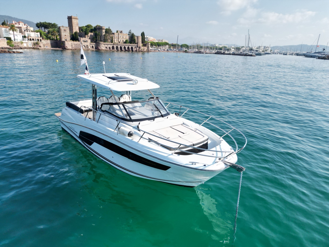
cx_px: 164
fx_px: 228
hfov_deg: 71.6
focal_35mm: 24
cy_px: 124
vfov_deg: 56.8
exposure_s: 1/2000
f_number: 1.7
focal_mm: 6.72
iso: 120
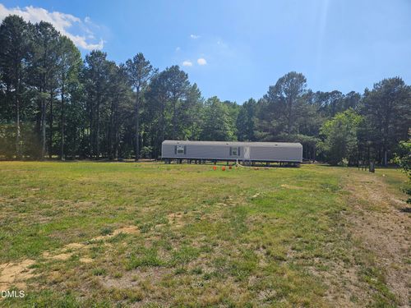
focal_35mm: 23
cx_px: 206
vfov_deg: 58.9
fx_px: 273
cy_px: 154
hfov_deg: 73.9
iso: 16
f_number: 1.7
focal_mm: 6.3
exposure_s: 1/1542
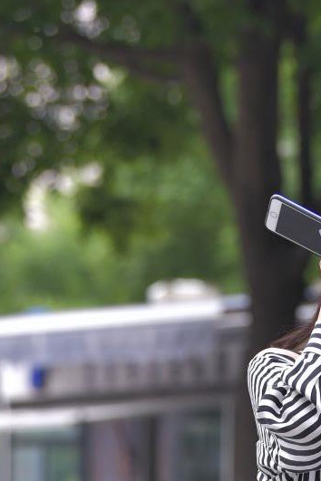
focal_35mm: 427
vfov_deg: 4.8
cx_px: 346
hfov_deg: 3.2
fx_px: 5711
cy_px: 803
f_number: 4
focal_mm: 122
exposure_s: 1/800
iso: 900
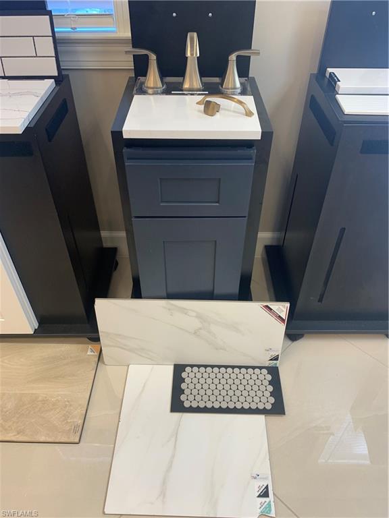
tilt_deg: -41.2
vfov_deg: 67.3
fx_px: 390
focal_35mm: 26
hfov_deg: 53.1
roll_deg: +1.4
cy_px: 259
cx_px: 194
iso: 64
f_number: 1.8
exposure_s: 1/59
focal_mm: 4.25
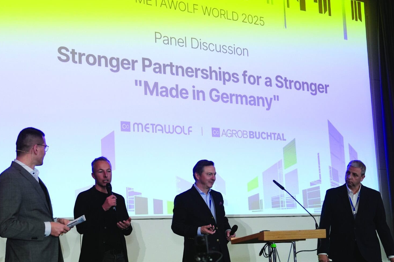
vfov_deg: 25.8
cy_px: 178
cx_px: 168
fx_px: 569
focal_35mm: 52
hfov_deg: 38.1
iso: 2000
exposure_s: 1/640
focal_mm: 38
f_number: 2.8
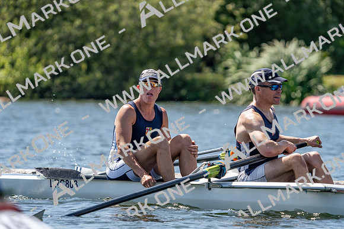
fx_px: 3766
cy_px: 114
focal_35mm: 394
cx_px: 172
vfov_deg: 3.5
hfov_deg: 5.2
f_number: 6.3
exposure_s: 1/2000
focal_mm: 394
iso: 400
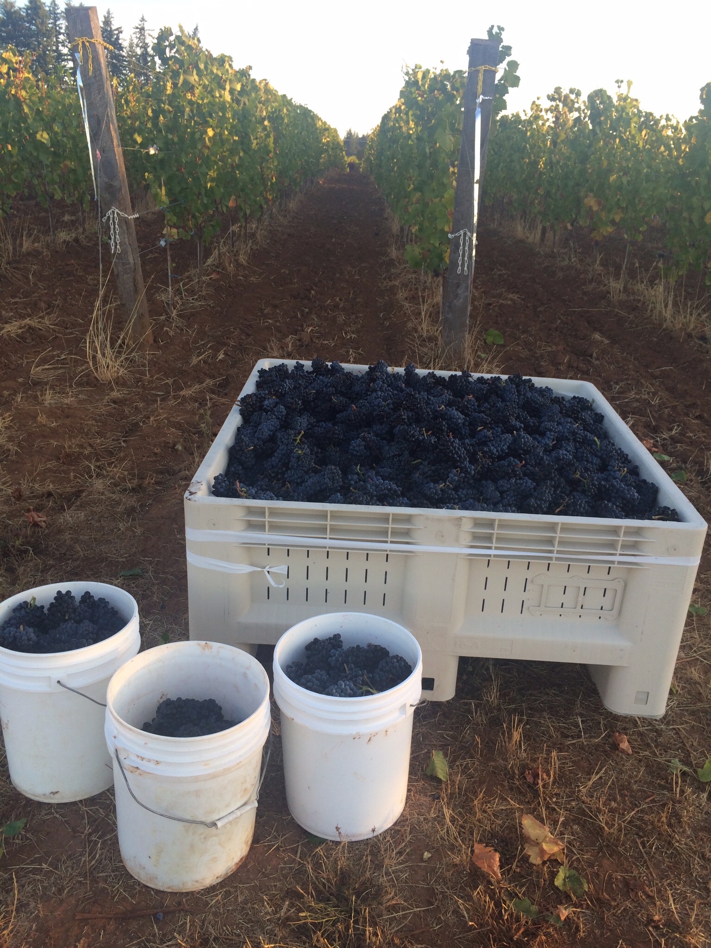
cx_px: 356
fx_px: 822
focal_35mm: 30
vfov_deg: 60.0
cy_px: 474
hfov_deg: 46.8
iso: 32
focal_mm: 4.12
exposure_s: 1/179
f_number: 2.2
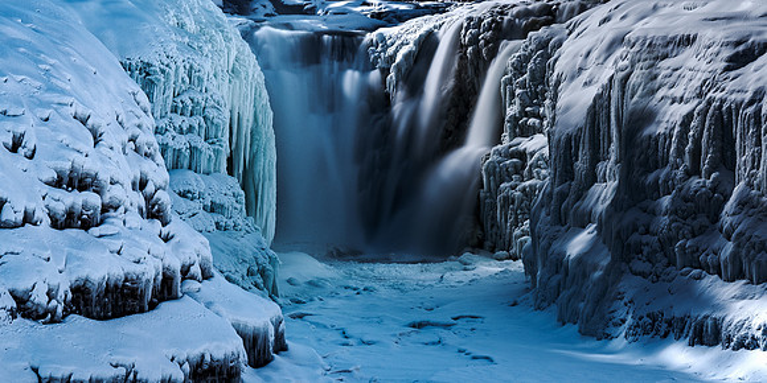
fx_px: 2337
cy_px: 114
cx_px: 405
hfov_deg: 18.6
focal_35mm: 118
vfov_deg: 9.4
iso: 160
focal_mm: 56
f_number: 8
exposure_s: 3.7
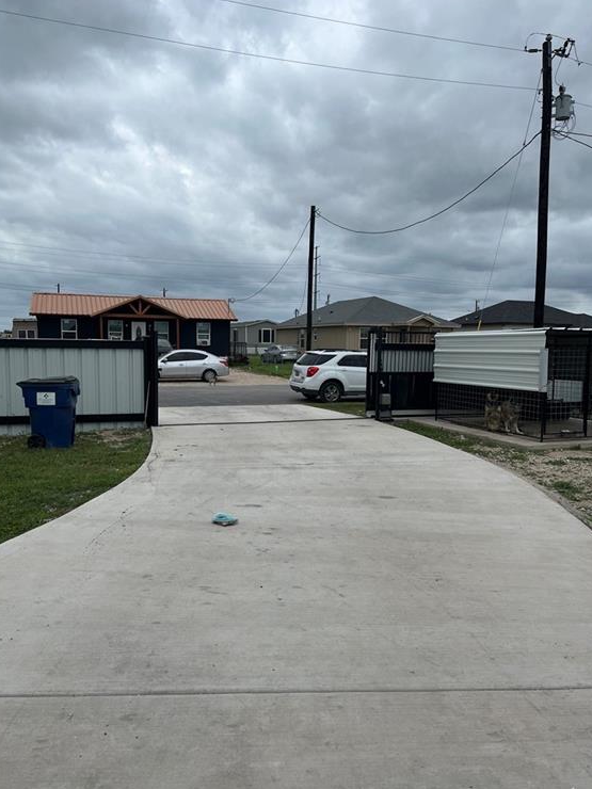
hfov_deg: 51.4
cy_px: 401
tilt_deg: -5.5
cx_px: 297
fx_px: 616
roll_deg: -0.9
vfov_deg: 65.3
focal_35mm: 27
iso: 50
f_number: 1.6
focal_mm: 5.1
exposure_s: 1/5848
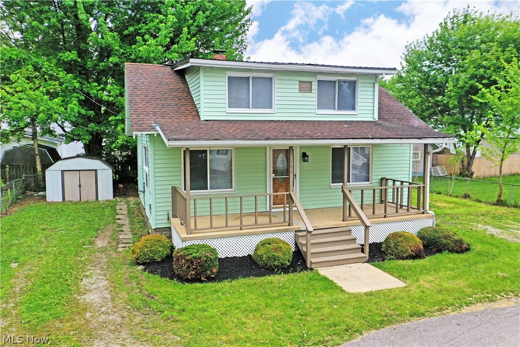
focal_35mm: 28
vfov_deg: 46.4
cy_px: 174
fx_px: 404
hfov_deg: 65.5
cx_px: 260
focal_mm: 10.26
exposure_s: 1/200
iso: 100
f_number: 4.5
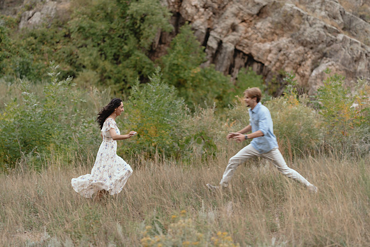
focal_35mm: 85
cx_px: 185
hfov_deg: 23.9
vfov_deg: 16.1
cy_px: 124
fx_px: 874
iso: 250
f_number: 1.8
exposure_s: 1/160
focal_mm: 85
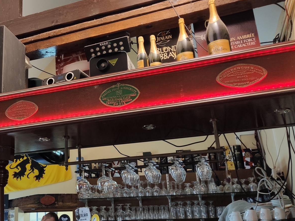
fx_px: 392
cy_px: 116
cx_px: 48
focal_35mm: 46
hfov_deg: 39.2
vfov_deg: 31.5
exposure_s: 1/50
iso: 329
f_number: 1.75
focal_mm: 4.75
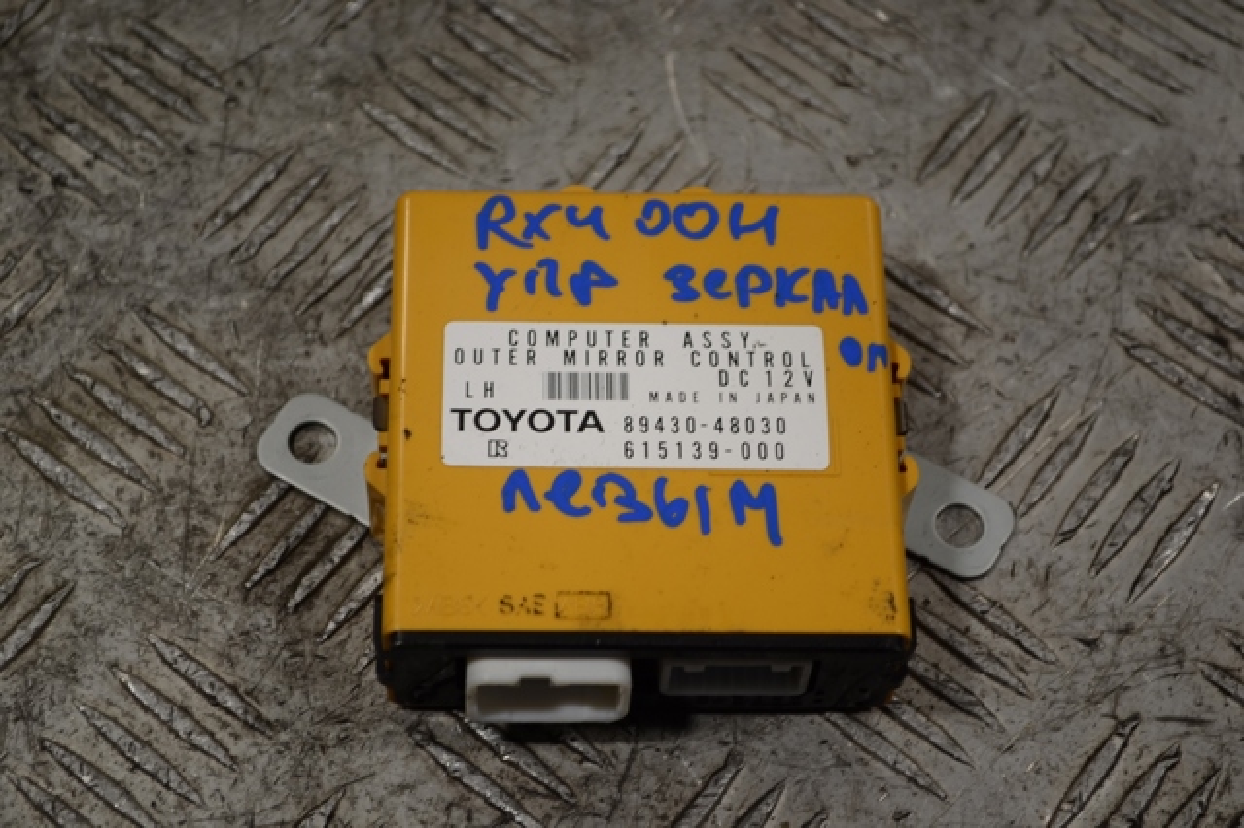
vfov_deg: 17.5
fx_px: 2694
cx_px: 622
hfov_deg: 26.0
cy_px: 414
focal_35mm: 78
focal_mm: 52
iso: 100
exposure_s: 1/60
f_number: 5.6
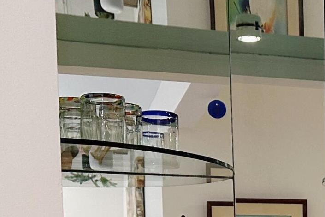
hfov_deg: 18.8
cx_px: 402
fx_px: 921
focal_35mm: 102
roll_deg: +0.9
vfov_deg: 12.7
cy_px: 338
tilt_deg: -3.4
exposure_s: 1/120
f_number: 1.78
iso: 200
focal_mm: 6.86
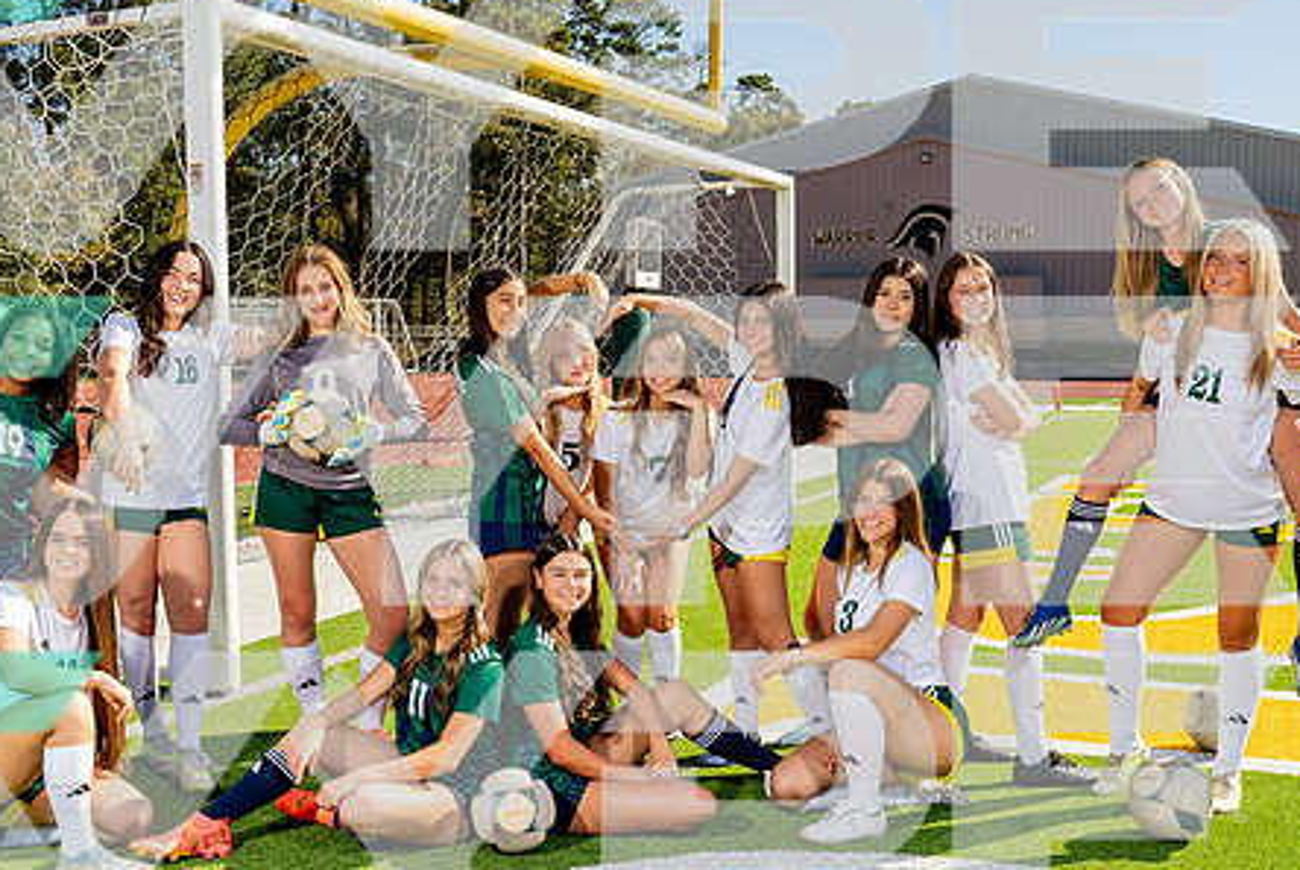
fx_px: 1590
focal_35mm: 44
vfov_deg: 30.6
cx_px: 537
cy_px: 444
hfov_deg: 44.3
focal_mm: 31
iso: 200
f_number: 9
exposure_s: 1/250
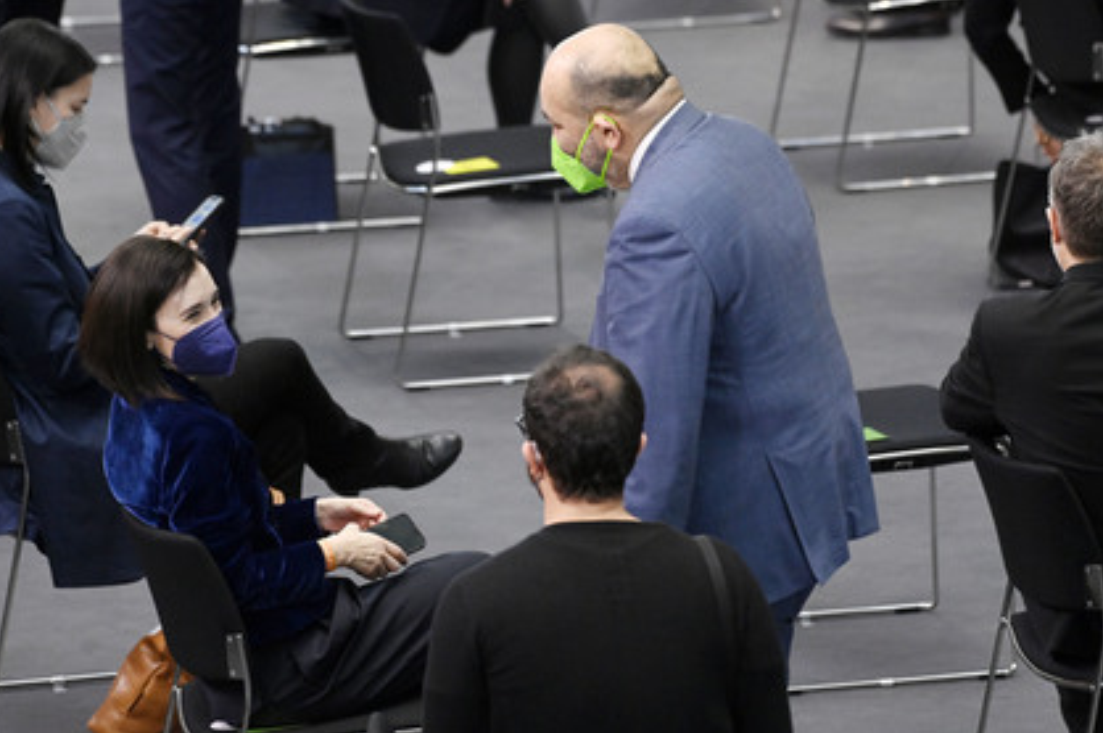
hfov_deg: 7.1
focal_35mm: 291
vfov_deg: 4.7
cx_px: 519
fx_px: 8909
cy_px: 372
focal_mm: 270
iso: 8000
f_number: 5.6
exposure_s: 1/640
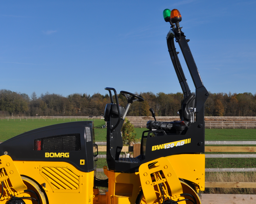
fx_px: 468
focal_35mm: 62
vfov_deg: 24.6
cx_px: 93
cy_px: 127
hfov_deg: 30.5
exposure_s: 1/400
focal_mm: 29
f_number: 10
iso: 200
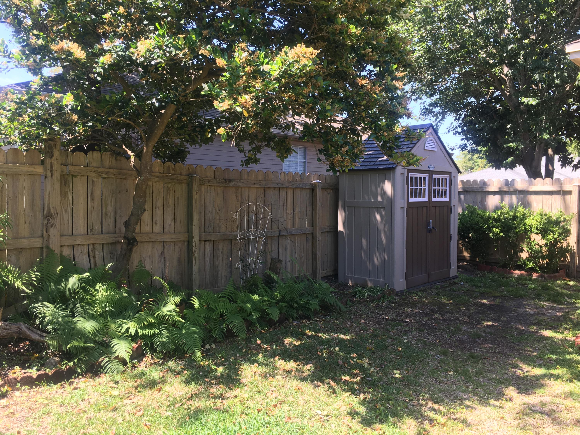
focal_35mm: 29
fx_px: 486
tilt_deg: -1.4
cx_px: 290
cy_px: 218
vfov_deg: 48.2
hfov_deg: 61.7
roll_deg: -0.2
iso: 25
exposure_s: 1/195
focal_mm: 4.15
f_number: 2.2
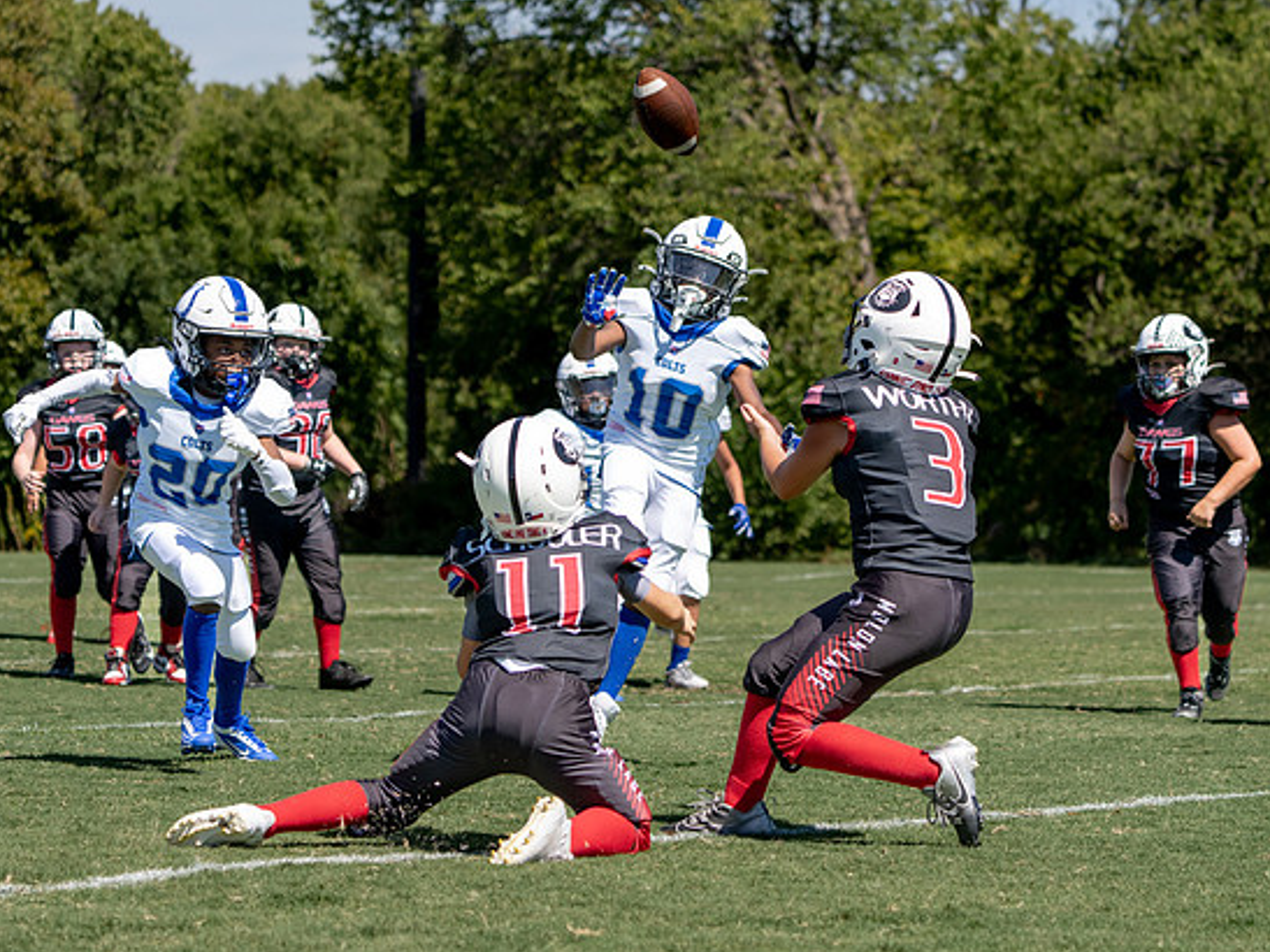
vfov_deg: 10.2
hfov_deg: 13.5
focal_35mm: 146
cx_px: 760
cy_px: 469
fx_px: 5355
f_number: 4.5
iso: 320
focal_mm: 100
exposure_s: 1/2000
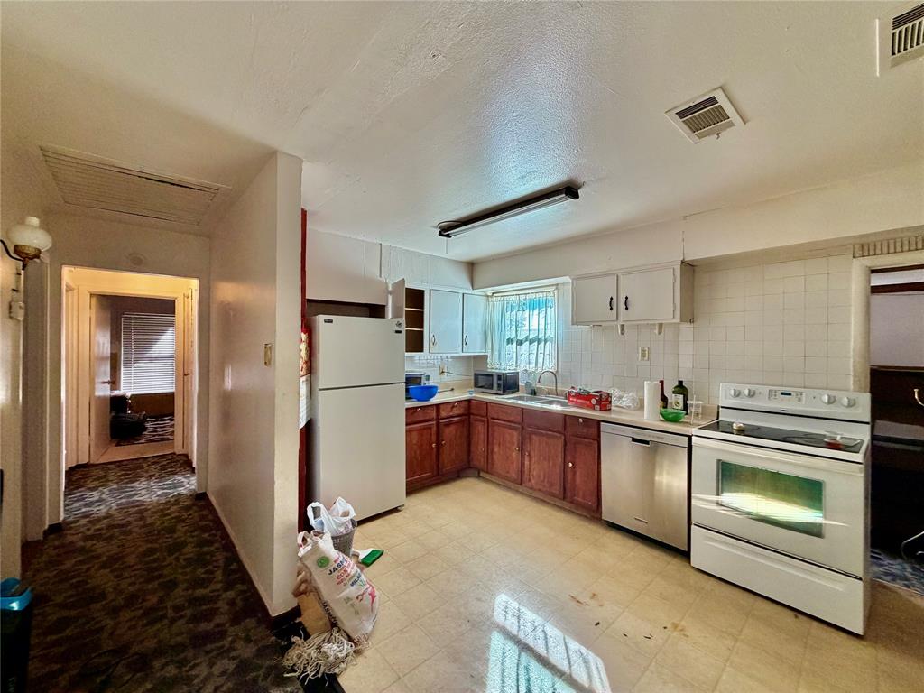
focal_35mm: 14
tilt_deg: +0.3
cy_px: 346
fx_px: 374
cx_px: 462
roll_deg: -0.2
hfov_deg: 102.1
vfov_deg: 85.7
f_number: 2.2
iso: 250
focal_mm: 2.22
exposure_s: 1/120
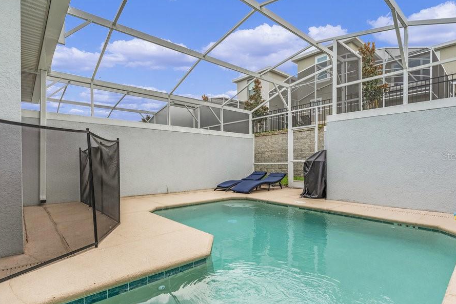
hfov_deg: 90.0
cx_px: 234
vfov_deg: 67.4
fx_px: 228
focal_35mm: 18
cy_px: 156
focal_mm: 16
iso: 100
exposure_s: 1/100
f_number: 5
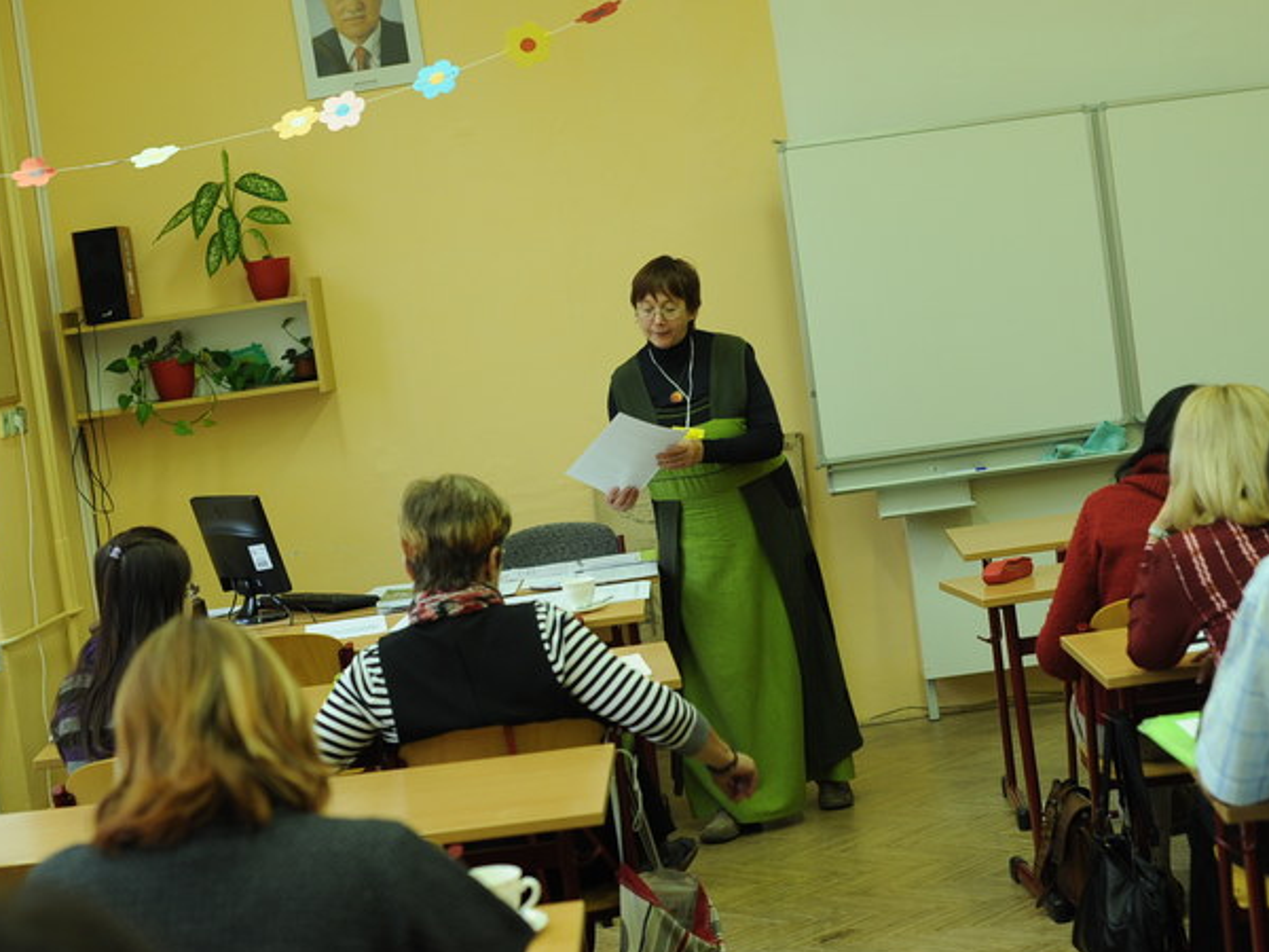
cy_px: 442
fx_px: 2346
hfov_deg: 30.3
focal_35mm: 64
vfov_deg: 22.9
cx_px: 685
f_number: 3.2
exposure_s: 1/200
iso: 1250
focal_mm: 50
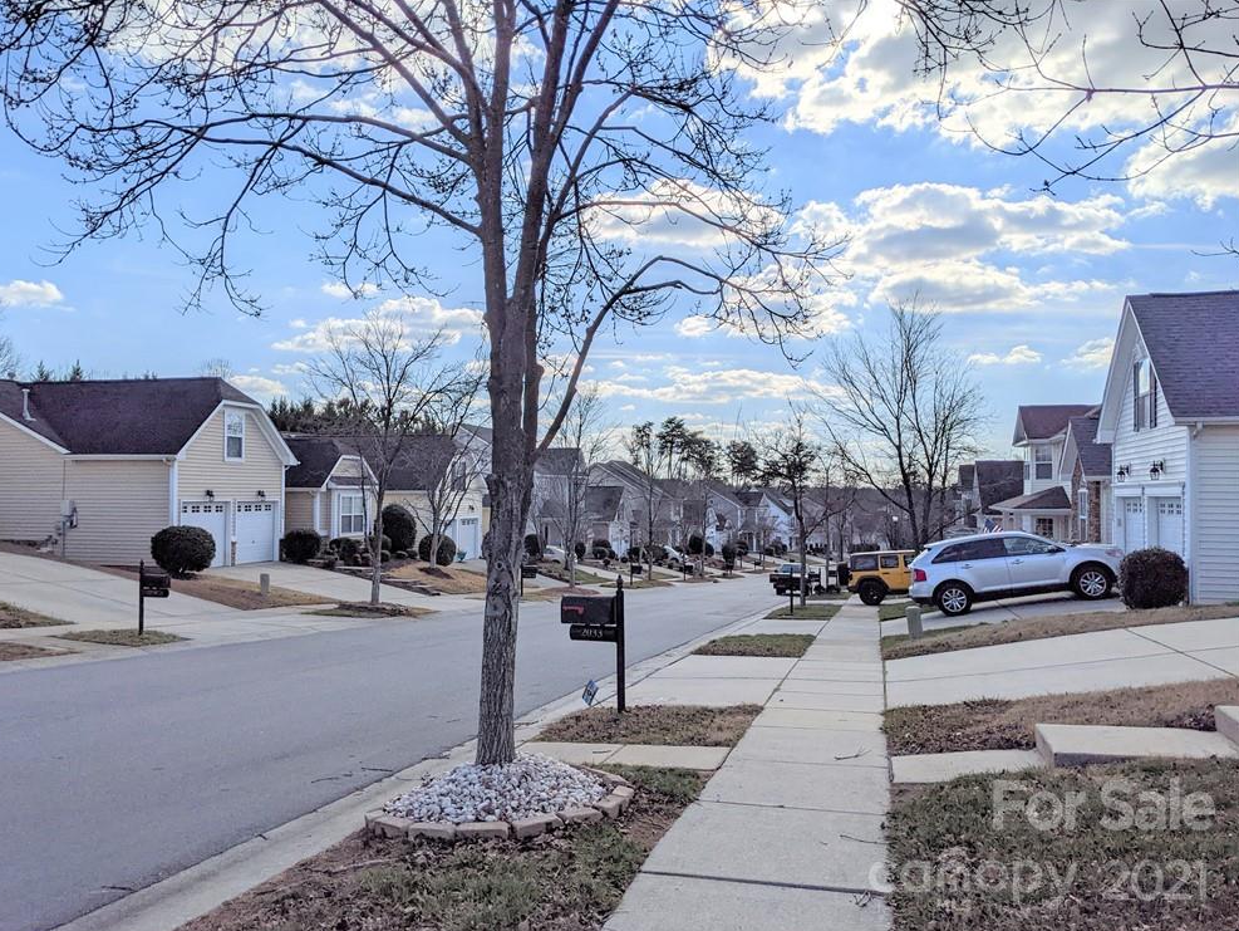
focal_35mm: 28
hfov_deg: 63.4
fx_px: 1003
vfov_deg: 49.8
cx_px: 603
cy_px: 480
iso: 78
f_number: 1.73
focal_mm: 4.38
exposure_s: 1/23256
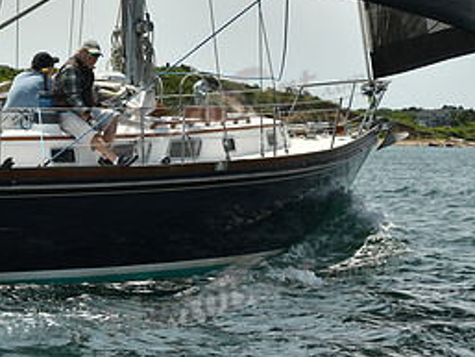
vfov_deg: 9.7
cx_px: 11
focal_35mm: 152
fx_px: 2087
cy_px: 36
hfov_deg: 12.8
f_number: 10
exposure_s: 1/1000
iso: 320
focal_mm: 70
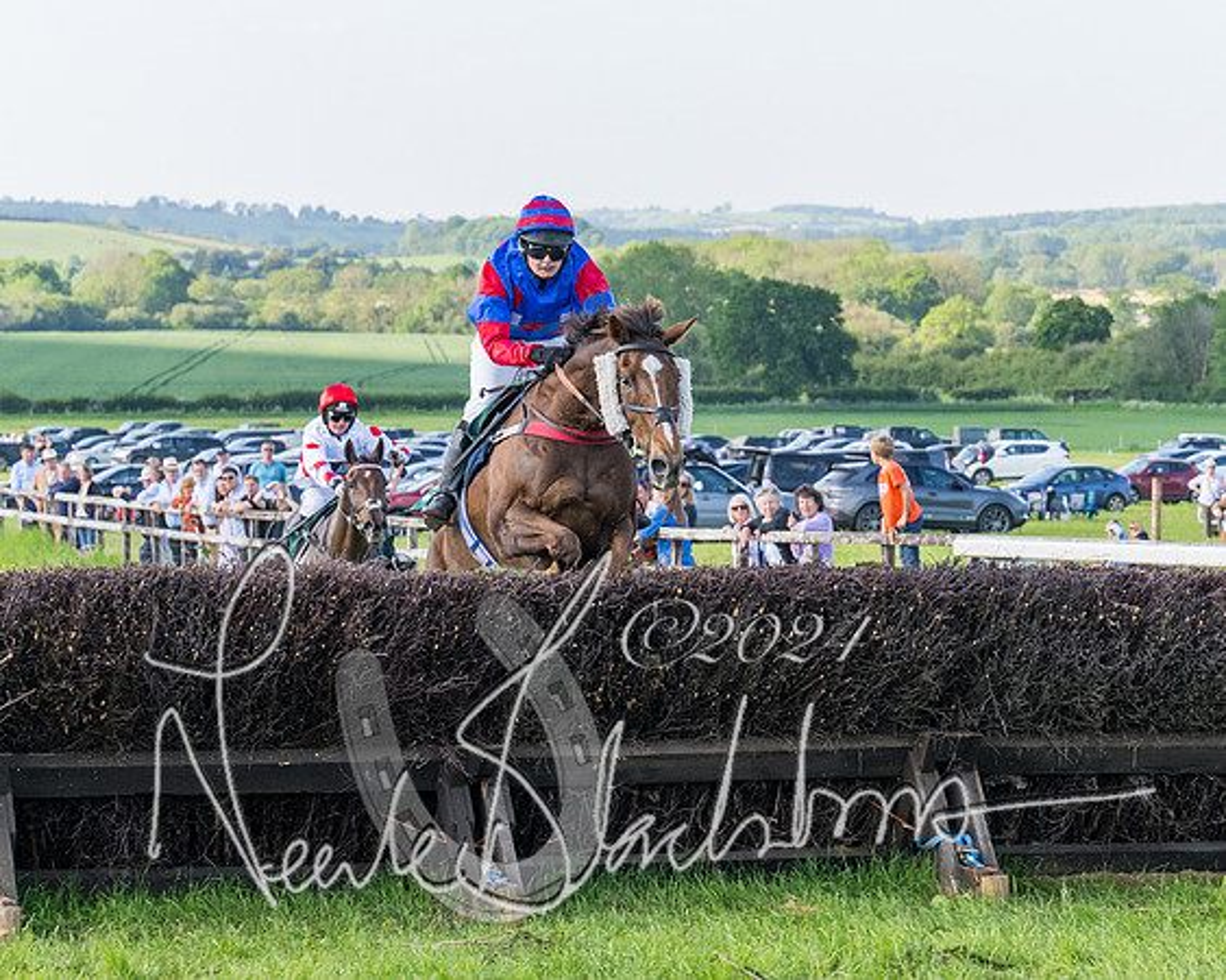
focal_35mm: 143
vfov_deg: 10.8
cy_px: 544
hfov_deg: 13.4
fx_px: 5204
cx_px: 635
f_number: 4
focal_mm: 70
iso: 800
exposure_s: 1/3200
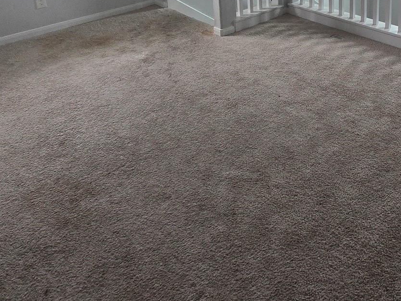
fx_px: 371
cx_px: 293
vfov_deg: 37.1
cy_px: -30
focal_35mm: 32
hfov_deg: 54.6
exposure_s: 1/120
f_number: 2.2
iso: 100
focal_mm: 2.2
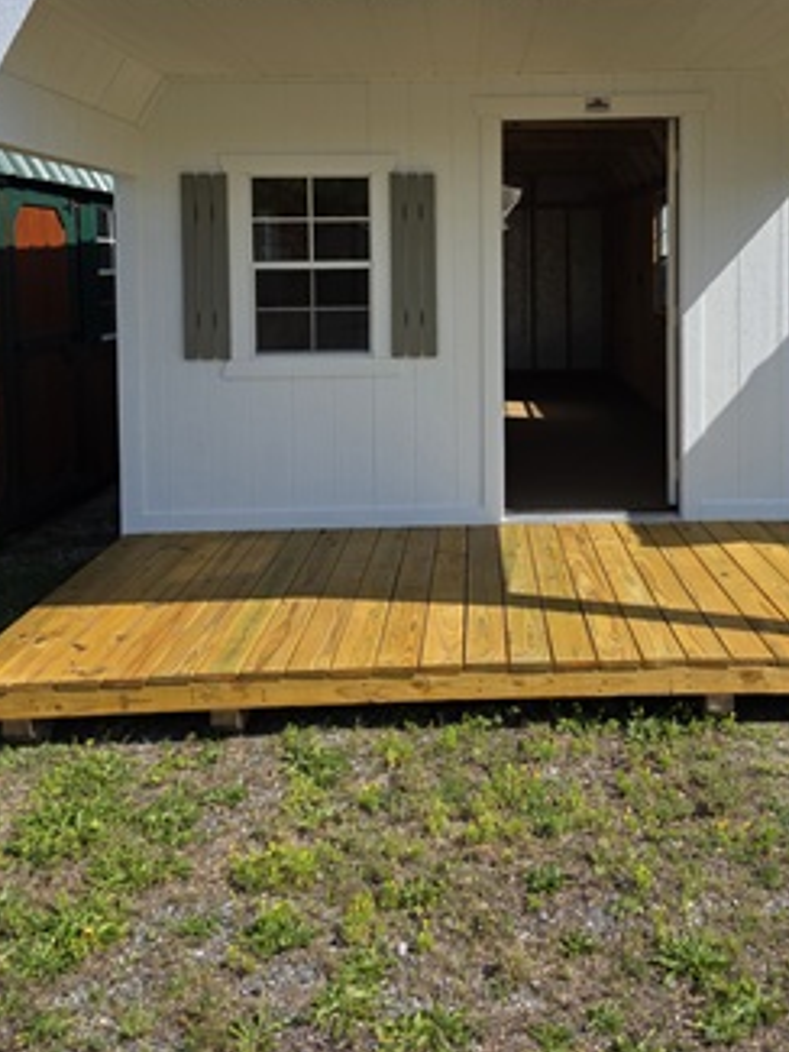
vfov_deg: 52.1
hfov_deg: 41.6
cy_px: 291
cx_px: 482
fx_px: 1033
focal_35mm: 34
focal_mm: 6.3
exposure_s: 1/6574
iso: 80
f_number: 1.7
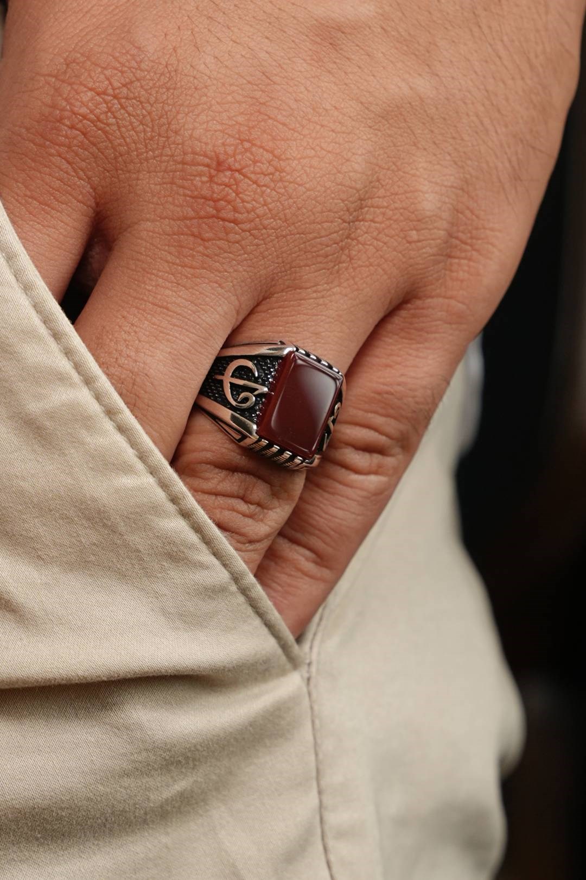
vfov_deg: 28.8
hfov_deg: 19.5
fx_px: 1709
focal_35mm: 70
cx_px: 293
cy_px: 440
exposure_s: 1/100
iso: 800
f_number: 6.3
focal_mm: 70
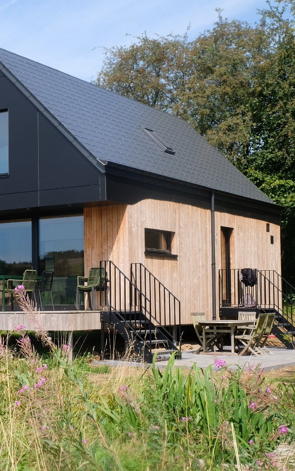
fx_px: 797
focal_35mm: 62
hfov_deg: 20.7
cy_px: 252
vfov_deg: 33.0
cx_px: 53
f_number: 8
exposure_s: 1/480
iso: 400
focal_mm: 24.3
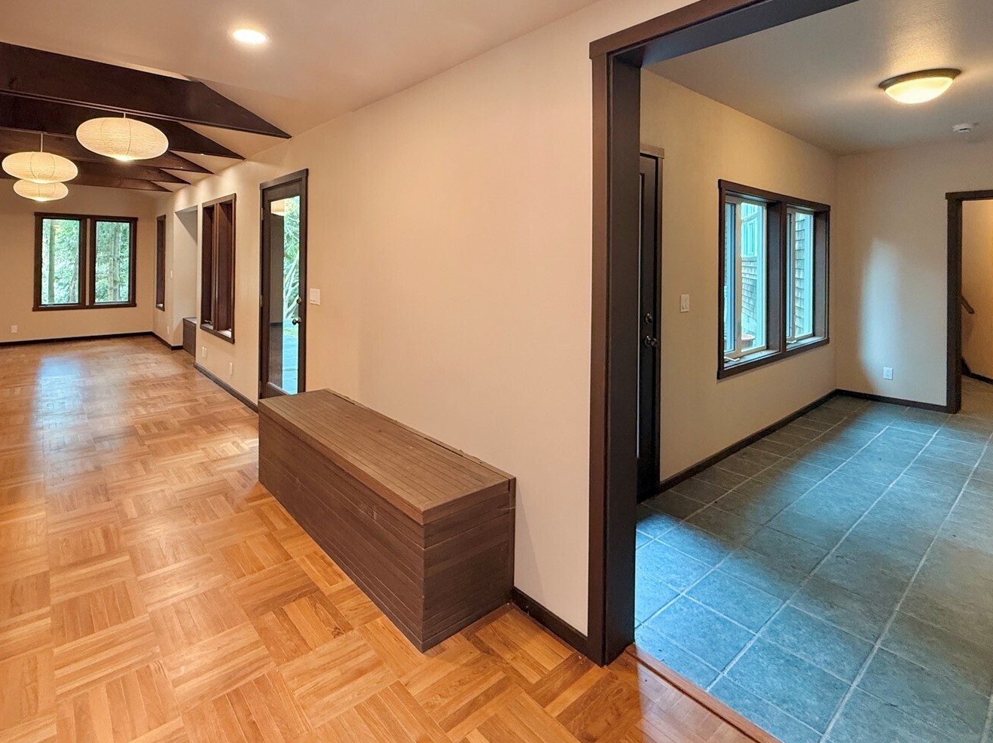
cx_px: 460
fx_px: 487
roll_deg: -1.1
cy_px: 356
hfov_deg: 90.9
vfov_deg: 74.6
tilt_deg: -3.3
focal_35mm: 17
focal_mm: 2.22
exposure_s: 1/60
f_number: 2.2
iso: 250
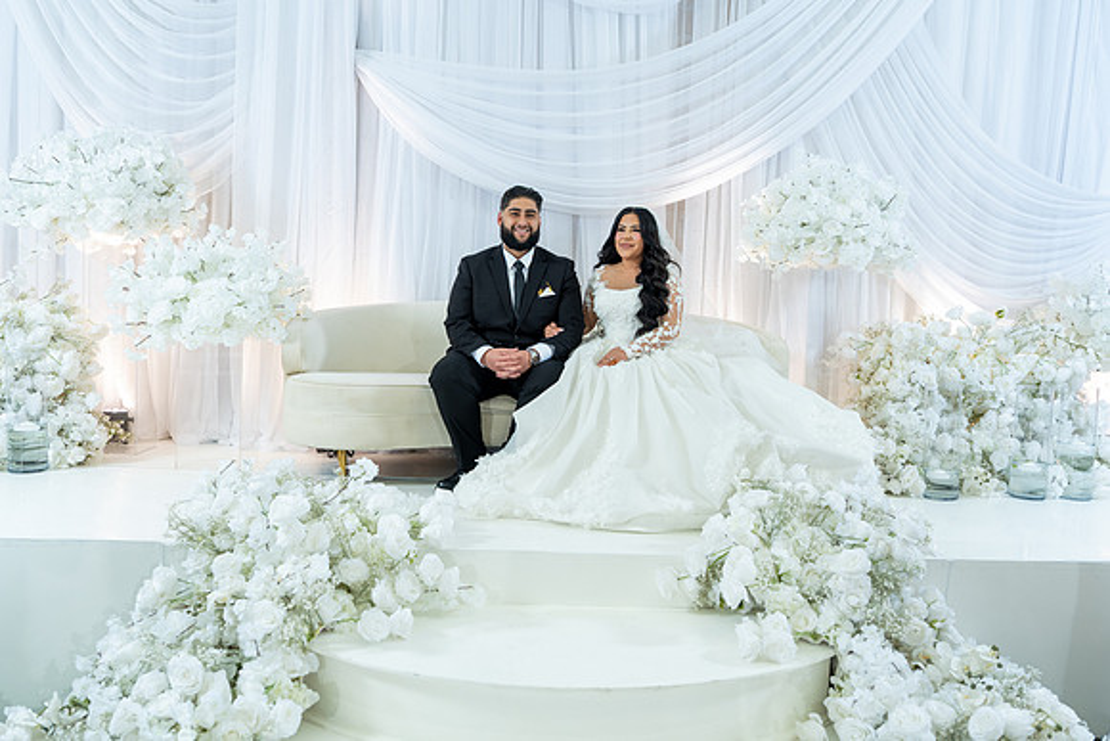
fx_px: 863
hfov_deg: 65.5
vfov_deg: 46.4
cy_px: 370
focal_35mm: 28
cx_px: 555
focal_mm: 28
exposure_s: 1/160
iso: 800
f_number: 2.8
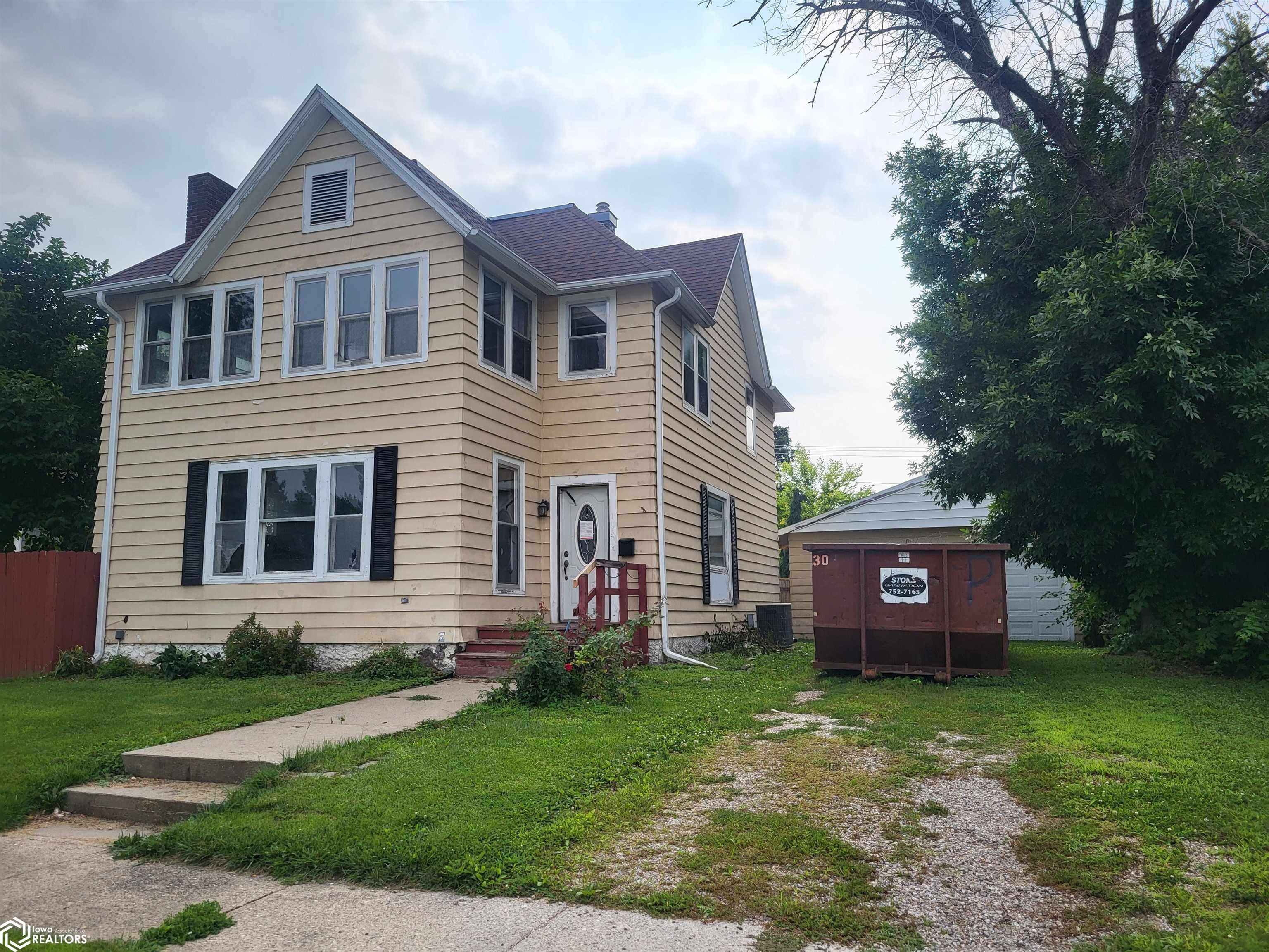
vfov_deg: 53.1
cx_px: 634
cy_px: 476
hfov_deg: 67.3
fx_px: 953
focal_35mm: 26
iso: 40
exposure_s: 1/3100
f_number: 1.8
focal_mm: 5.4
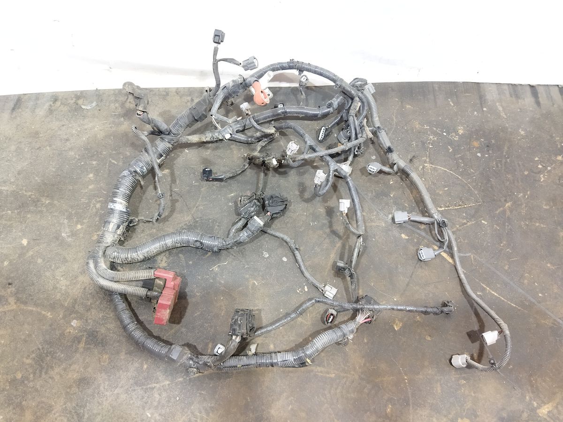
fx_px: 439
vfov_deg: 51.4
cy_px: 211
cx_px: 282
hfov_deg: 65.3
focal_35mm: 27
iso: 291
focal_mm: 4.71
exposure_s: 1/25
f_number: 1.79
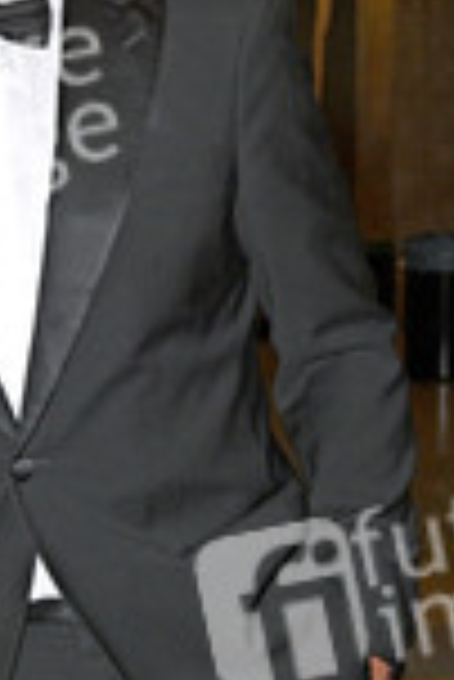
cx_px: 18
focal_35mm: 127
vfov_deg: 16.1
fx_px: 2397
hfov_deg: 10.7
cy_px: 360
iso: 1250
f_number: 5.6
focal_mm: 48
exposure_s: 1/125
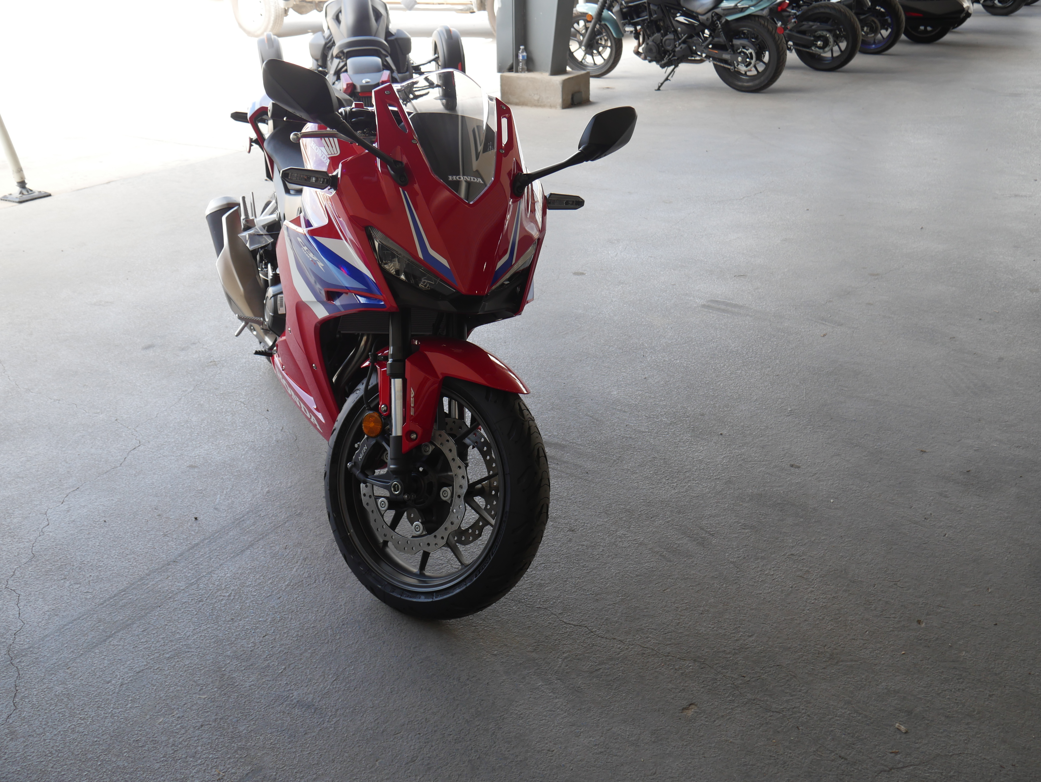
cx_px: 520
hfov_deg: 53.9
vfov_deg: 41.8
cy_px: 391
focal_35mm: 34
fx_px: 1023
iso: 200
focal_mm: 17
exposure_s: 1/125
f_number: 4.5
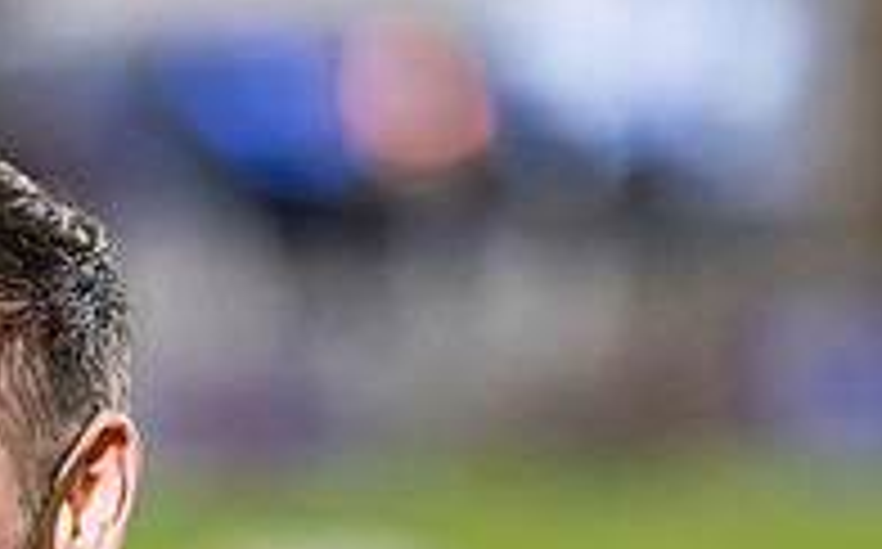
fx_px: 17047
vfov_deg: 1.8
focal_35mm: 710
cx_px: -263
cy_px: 927
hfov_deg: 3.0
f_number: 1.8
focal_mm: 135
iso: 5000
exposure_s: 1/1600
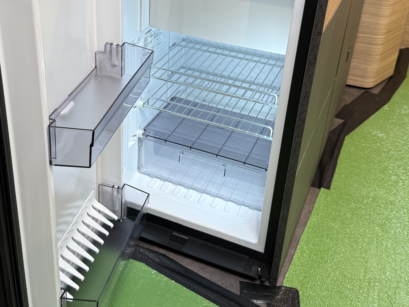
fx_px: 520
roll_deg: -1.5
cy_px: 84
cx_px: 166
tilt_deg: -26.8
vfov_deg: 32.4
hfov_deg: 42.8
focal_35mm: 44
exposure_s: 1/77
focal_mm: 6.76
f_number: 1.78
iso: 200
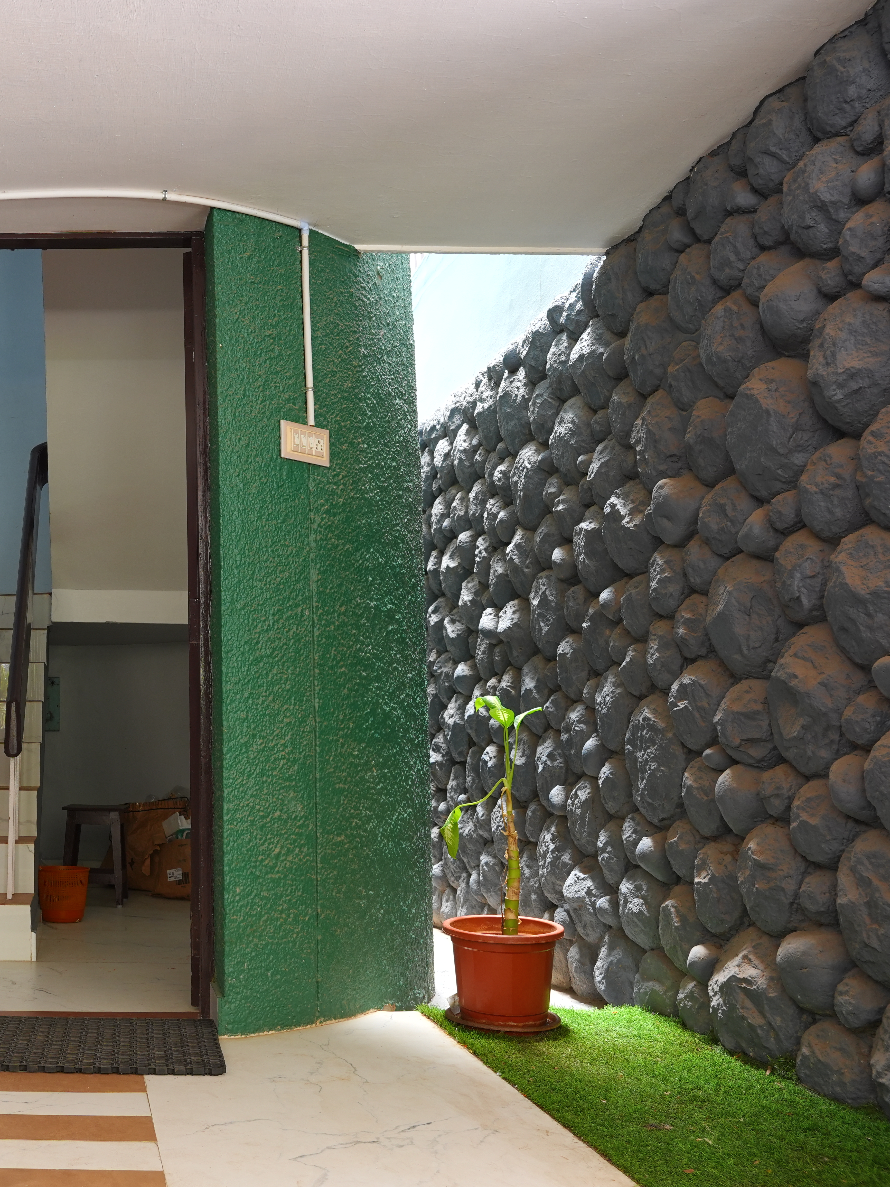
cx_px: 47
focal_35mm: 35
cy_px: 600
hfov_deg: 37.3
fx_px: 1200
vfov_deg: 52.6
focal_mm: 24
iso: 400
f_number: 6.3
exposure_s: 1/13
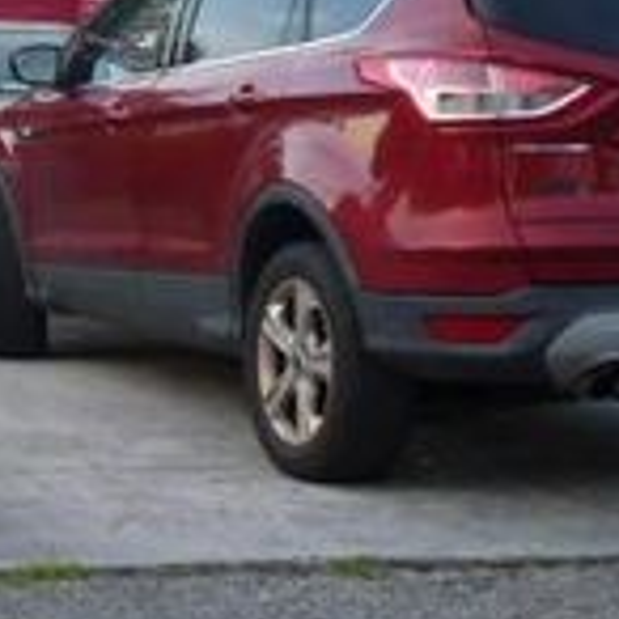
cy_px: 83
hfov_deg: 14.0
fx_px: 2327
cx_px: -377
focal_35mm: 115
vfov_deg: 15.0
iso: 320
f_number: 3.8
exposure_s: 1/80
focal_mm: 6.8
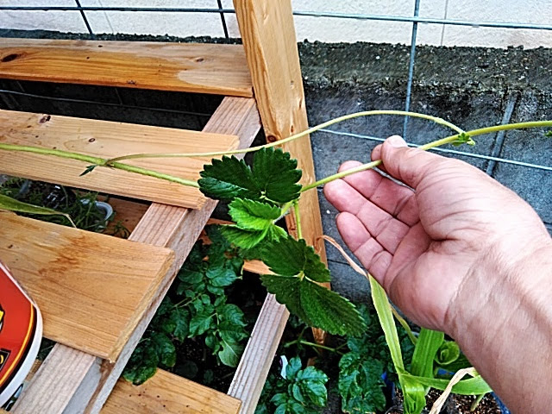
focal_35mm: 27
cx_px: 276
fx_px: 431
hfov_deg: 65.3
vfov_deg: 51.4
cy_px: 207
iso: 129
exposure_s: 1/125
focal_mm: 3.46
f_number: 2.2
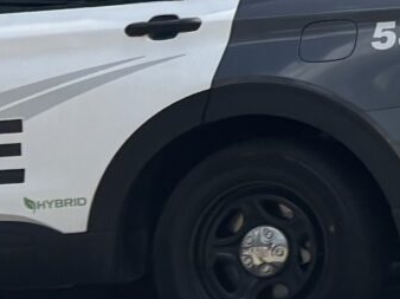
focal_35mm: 197
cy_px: -294
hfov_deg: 8.4
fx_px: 2275
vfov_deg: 7.3
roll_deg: -0.6
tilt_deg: -0.6
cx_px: 1222
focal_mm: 5.96
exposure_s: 1/3311
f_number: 1.6
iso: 50
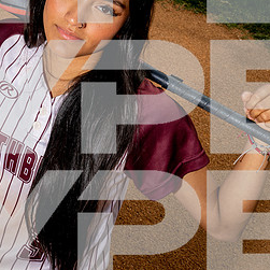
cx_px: 60
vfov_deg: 16.4
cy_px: 97
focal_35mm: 106
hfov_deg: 16.3
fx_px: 935
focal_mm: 54
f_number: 16
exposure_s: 1/250
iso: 100
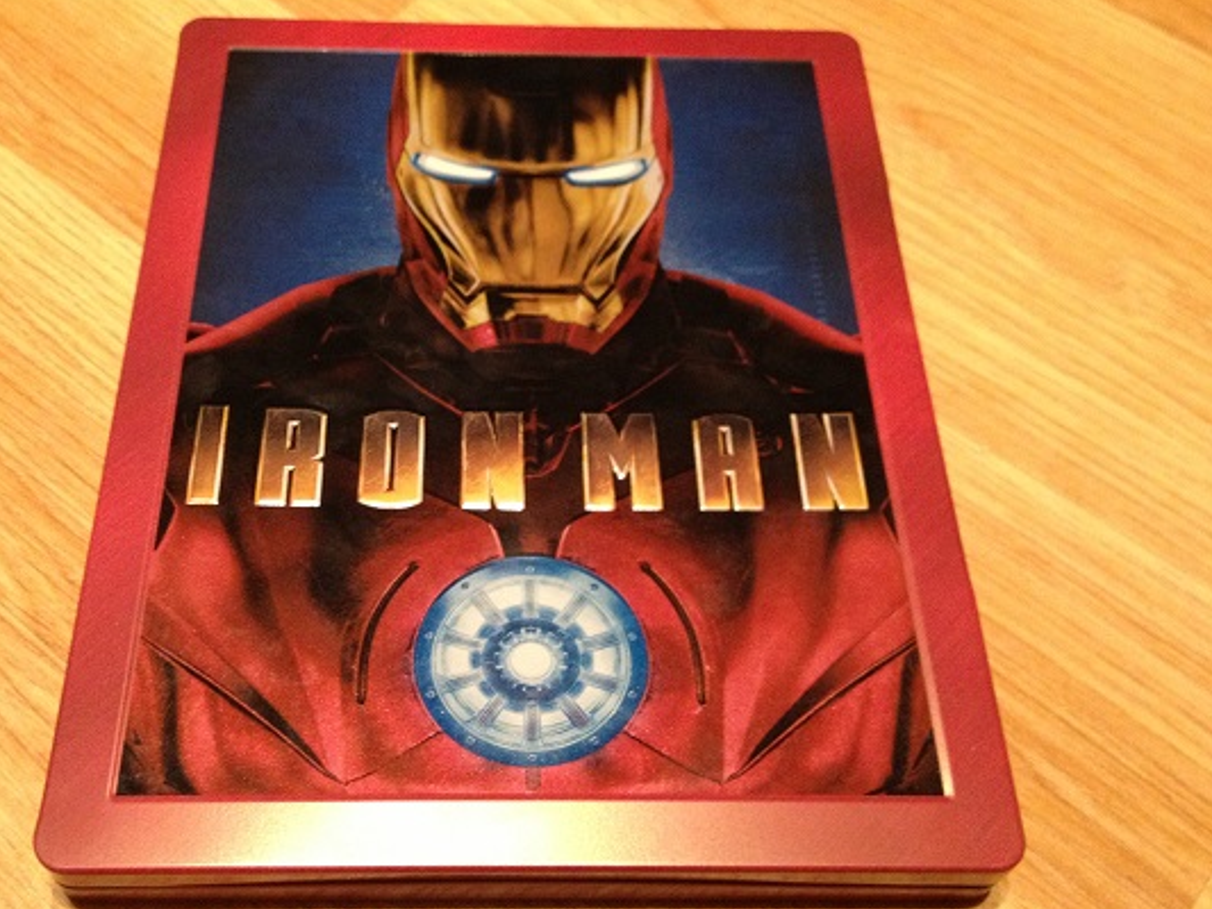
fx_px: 1471
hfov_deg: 44.7
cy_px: 461
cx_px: 523
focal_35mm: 42
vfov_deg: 34.4
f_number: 2.4
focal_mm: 4.28
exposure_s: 1/20
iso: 320
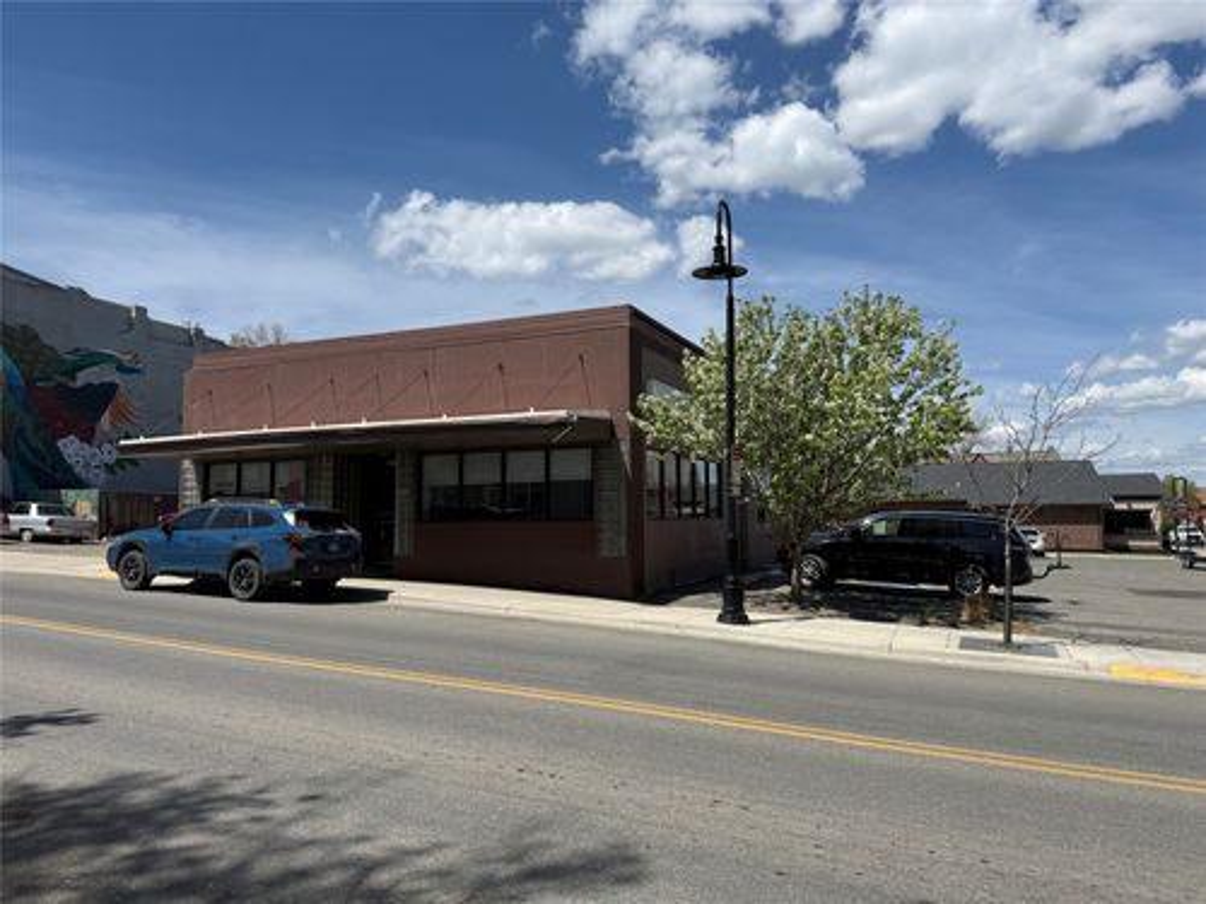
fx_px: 836
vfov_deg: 56.8
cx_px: 603
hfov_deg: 71.6
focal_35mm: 24
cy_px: 452
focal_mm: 6.76
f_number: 1.78
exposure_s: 1/6711
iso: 80
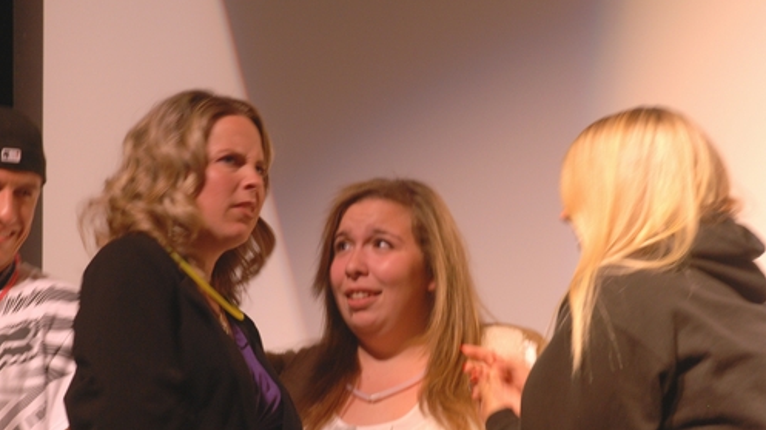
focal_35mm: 190
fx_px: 3857
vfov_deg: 6.4
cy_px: 290
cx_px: 371
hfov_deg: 11.3
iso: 400
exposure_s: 1/20
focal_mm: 80
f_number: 5.6
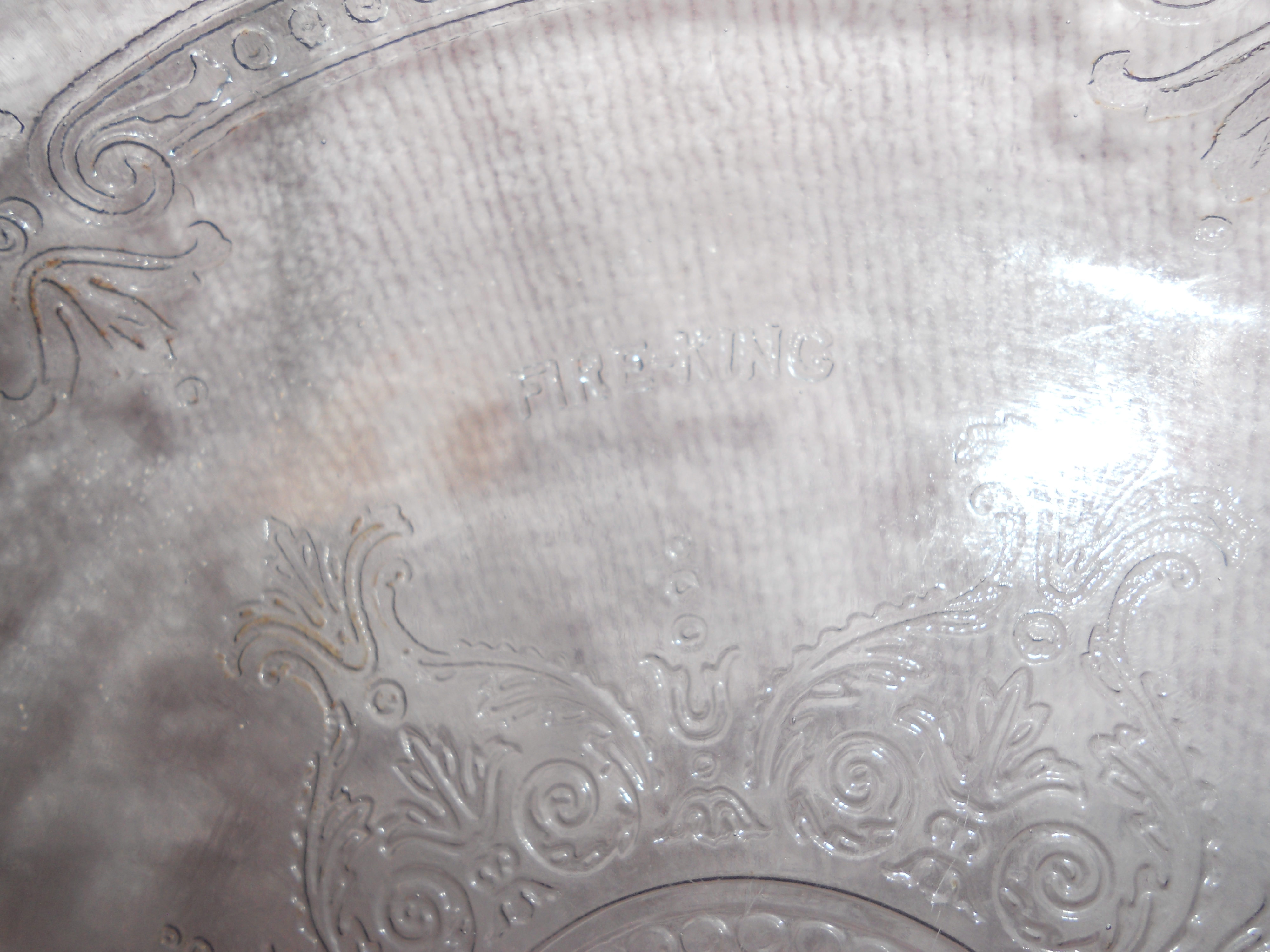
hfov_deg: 56.8
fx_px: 1174
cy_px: 476
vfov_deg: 44.2
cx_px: 635
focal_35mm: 32
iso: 80
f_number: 8.8
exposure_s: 1/25
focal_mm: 5.8
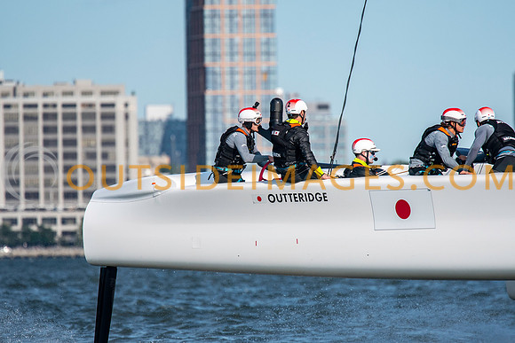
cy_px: 172
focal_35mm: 630
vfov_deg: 2.2
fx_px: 9014
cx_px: 258
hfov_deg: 3.3
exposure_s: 1/2500
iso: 500
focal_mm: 420
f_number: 5.6
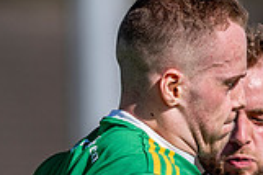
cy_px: 308
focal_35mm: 1696
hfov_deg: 1.2
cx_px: 176
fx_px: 12377
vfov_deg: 0.8
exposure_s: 1/2500
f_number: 2.8
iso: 100
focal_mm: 300
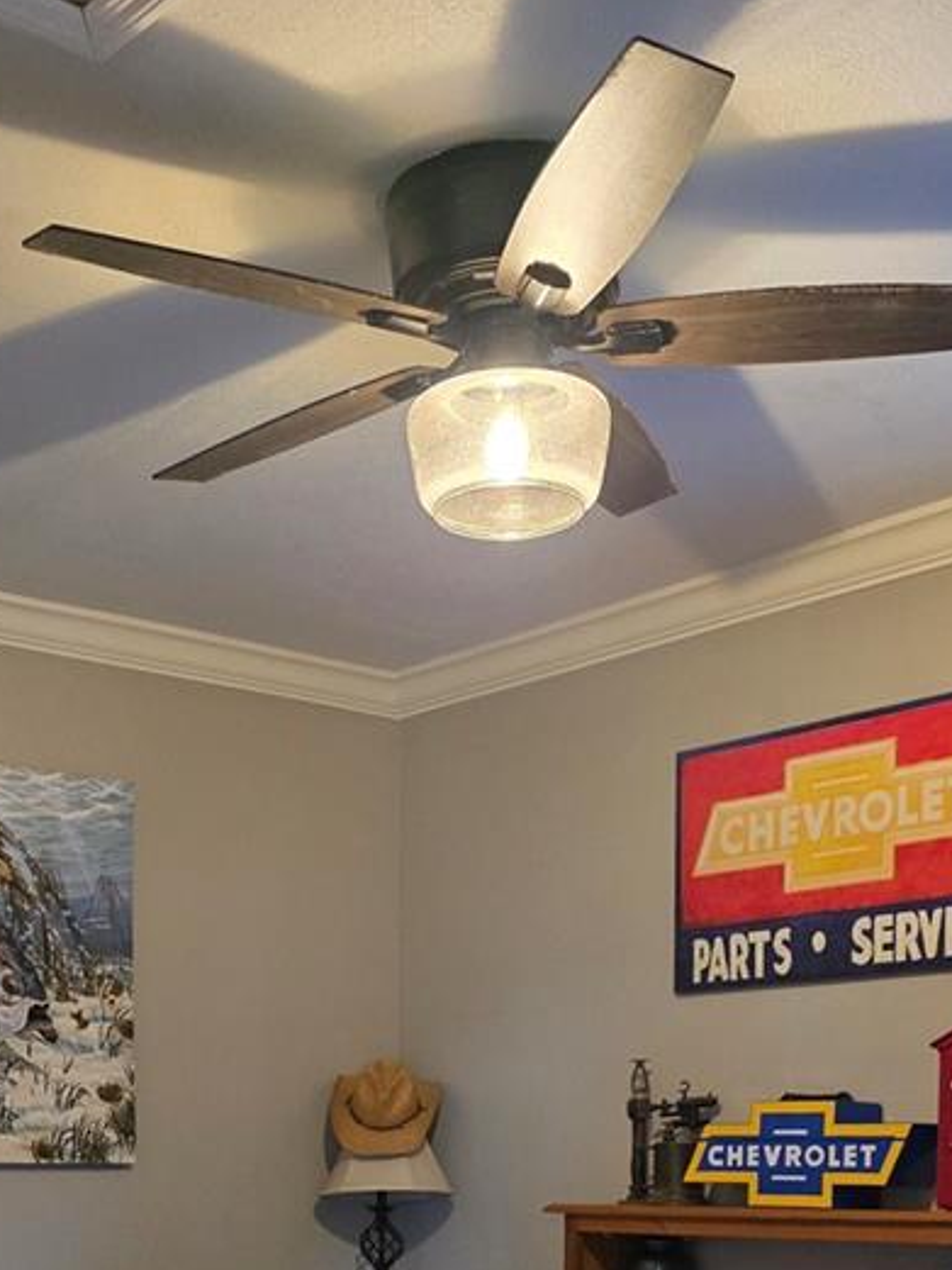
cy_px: 1241
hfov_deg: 27.5
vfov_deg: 33.4
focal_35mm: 53
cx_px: 397
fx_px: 1943
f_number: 1.7
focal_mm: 6.3
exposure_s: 1/120
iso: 1600
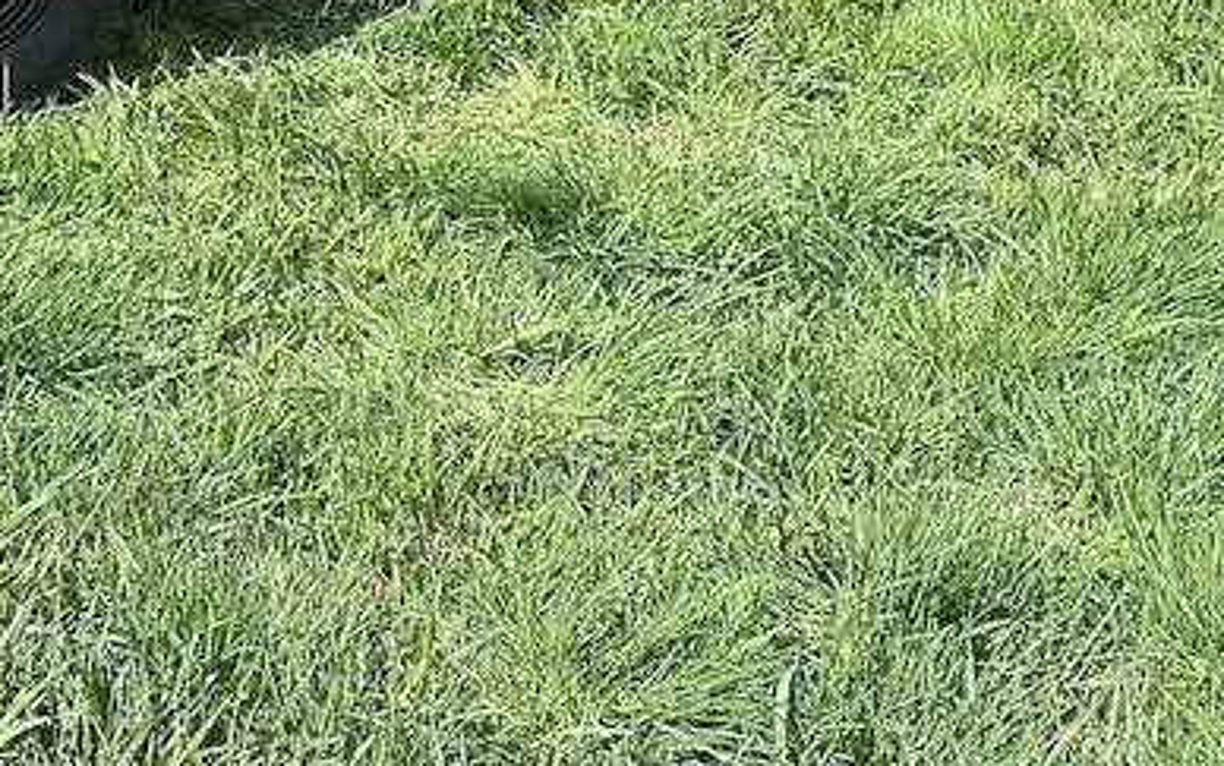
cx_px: 233
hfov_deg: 28.3
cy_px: -322
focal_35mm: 71
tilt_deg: -10.0
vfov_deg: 16.9
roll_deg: -1.3
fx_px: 2370
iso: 32
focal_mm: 4.25
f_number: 1.8
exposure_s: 1/2028
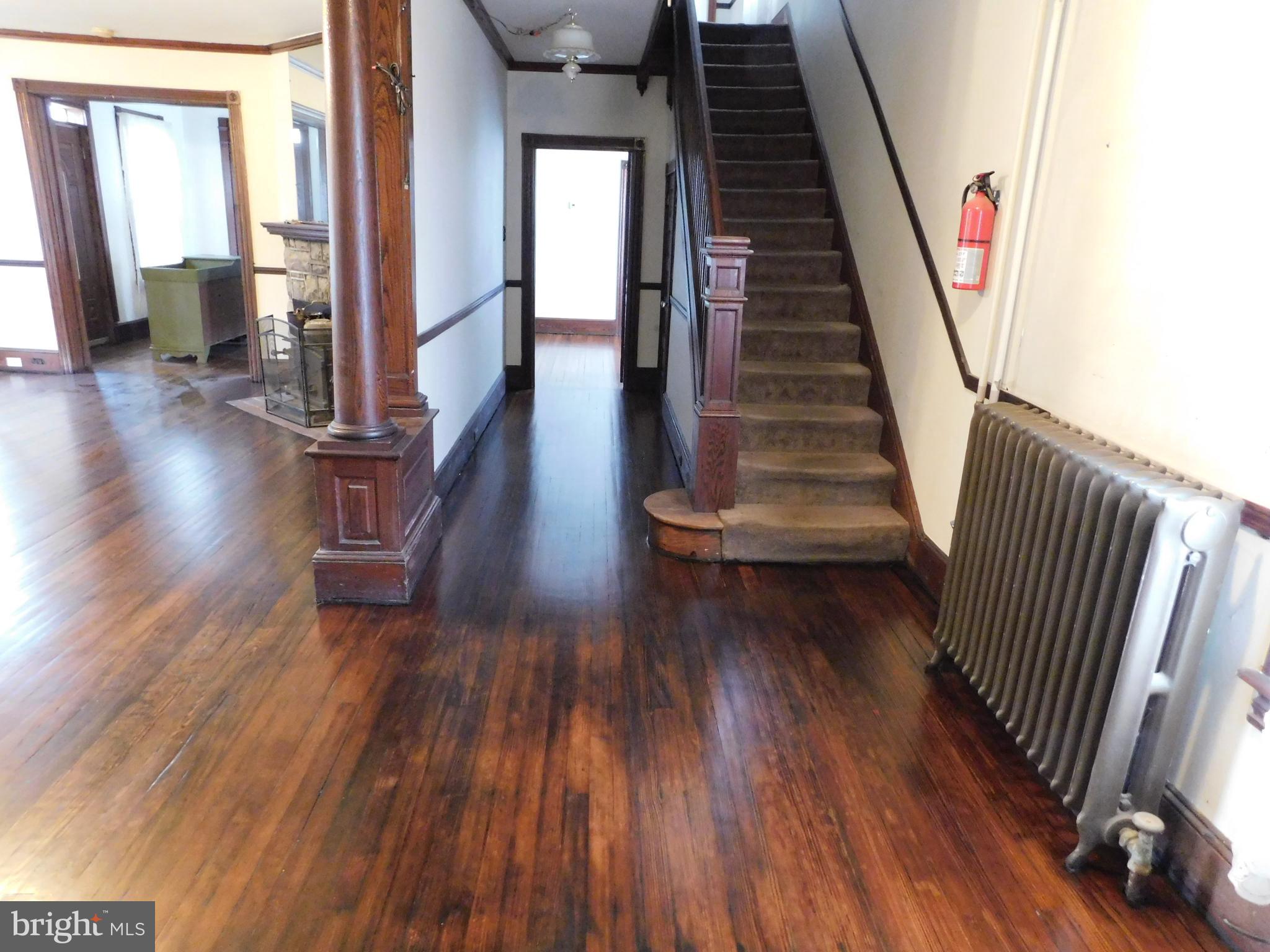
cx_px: 635
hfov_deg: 73.9
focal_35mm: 23
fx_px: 844
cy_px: 476
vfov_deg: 58.9
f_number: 3
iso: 800
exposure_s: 1/6
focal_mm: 4
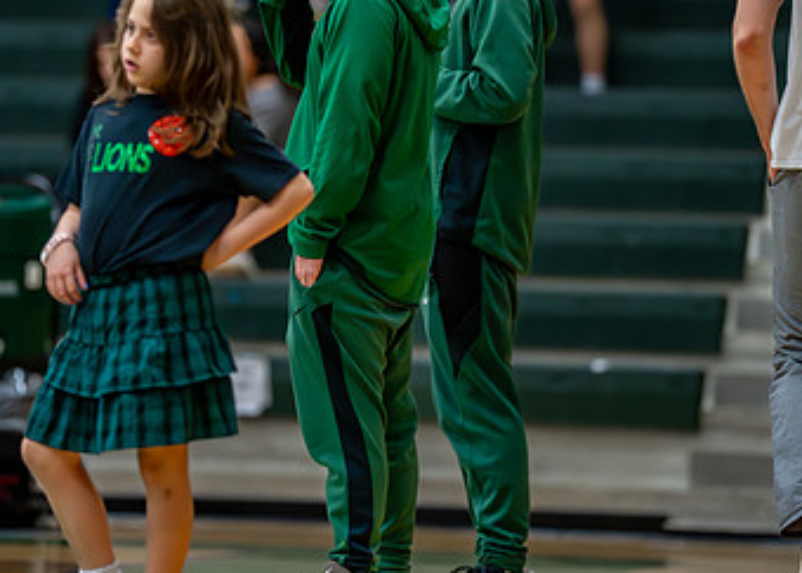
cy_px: 174
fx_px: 6151
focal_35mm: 270
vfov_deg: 5.3
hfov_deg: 7.5
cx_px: 370
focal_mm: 135
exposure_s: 1/1000
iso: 2500
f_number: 1.8
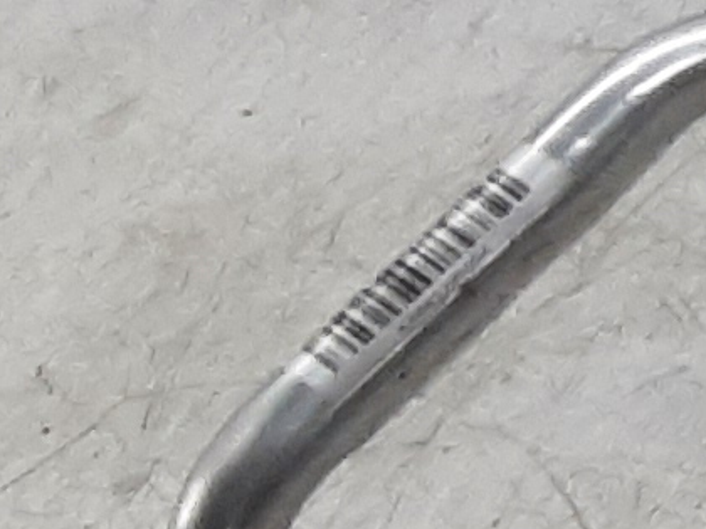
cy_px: 107
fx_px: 4283
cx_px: 2715
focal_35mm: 210
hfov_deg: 7.2
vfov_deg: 7.1
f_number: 1.9
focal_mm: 2.91
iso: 64
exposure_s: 1/50
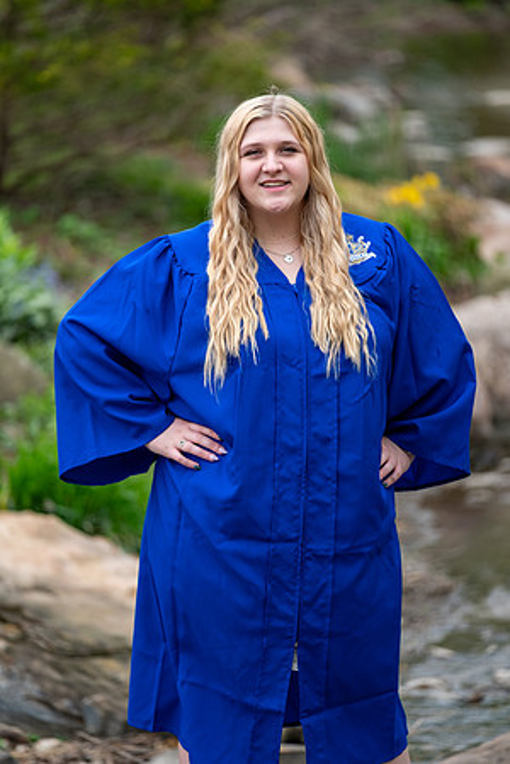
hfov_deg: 6.5
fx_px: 4462
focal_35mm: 210
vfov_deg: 9.8
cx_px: 255
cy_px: 382
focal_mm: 140
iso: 250
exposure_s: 1/320
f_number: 2.8
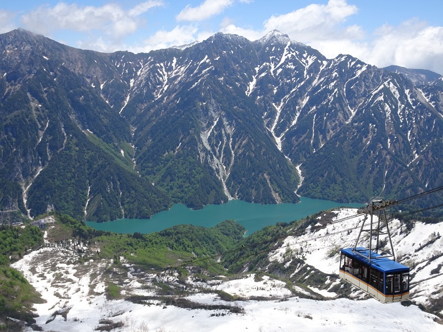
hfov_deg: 49.0
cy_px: 166
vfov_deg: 37.7
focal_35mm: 38
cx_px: 222
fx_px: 486
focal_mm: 6.56
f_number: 4
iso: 80
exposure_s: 1/800
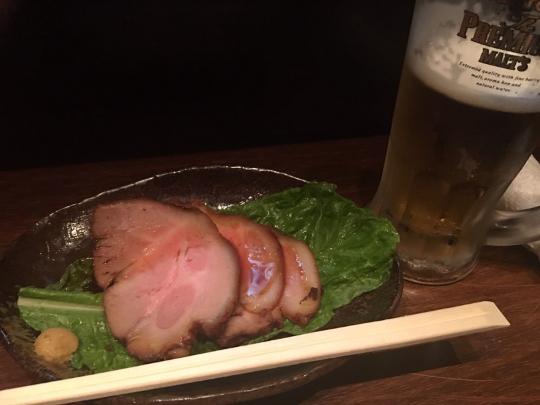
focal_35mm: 29
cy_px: 202
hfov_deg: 61.7
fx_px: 452
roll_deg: -4.1
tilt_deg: -43.5
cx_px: 270
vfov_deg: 48.2
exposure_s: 1/4
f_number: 2.2
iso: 64
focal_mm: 4.15
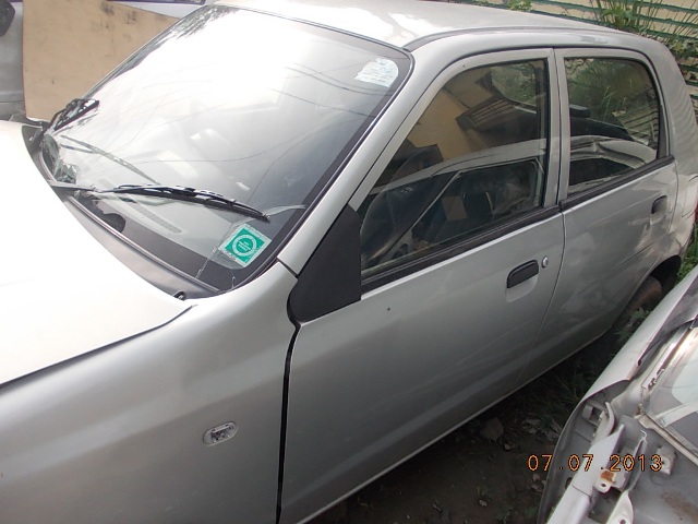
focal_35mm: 28
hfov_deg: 63.4
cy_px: 262
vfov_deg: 49.7
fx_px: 565
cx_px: 349
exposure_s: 1/160
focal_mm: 4
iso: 80
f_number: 5.4
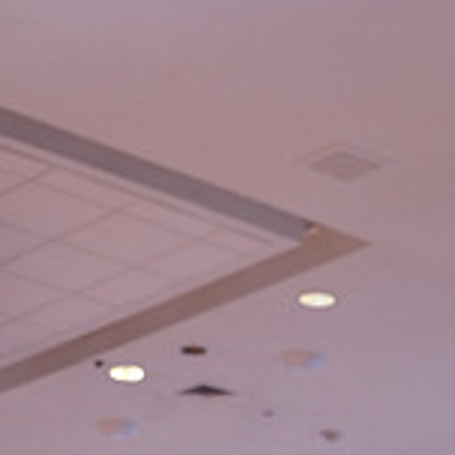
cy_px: 847
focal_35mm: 175
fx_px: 2602
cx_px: 379
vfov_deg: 9.5
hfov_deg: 10.0
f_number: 4
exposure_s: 1/320
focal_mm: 54
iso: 2000
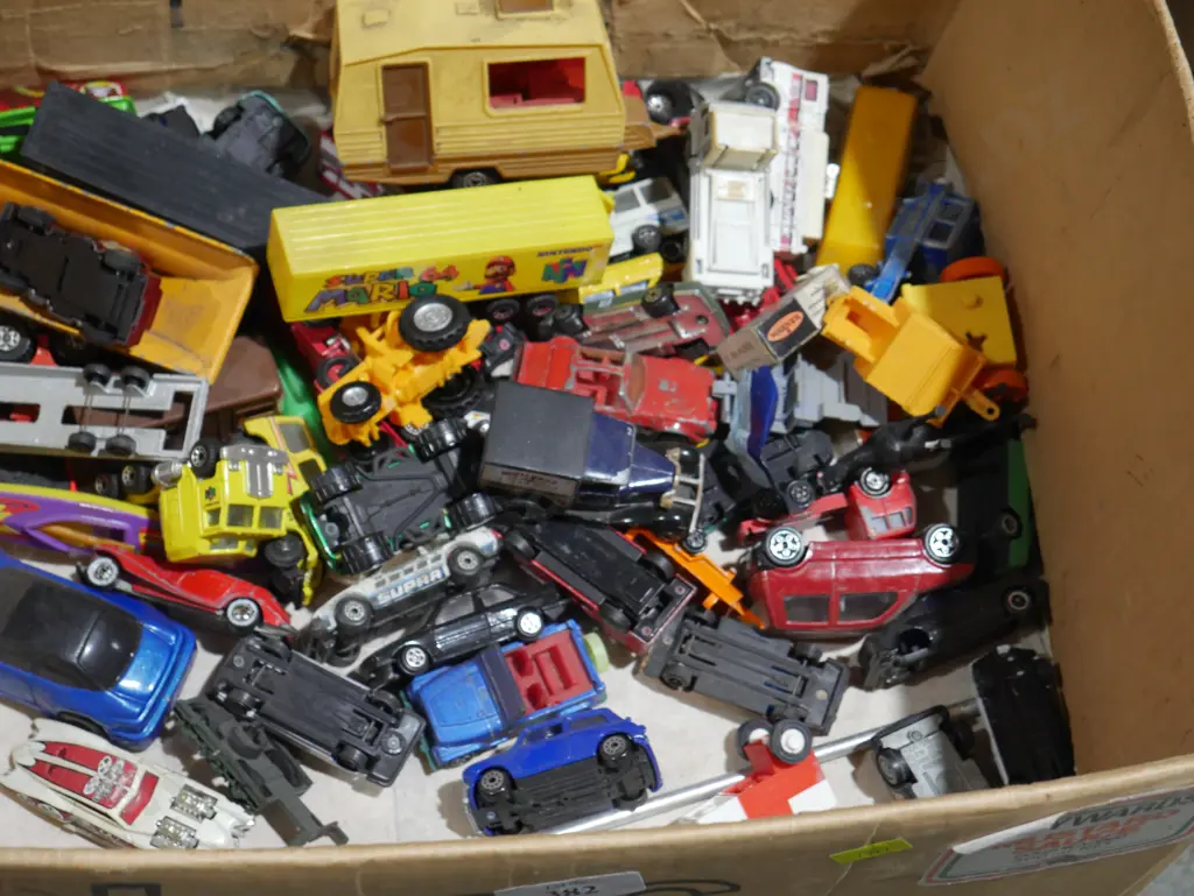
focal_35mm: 68
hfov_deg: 28.5
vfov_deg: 21.6
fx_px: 2347
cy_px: 448
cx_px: 597
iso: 1250
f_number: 5.4
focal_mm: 34
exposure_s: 1/80
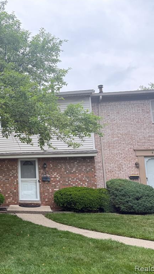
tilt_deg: +10.4
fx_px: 254
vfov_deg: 56.6
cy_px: 137
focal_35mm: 35
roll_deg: +0.1
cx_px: -12
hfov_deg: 30.4
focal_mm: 6.76
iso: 100
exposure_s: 1/450
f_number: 1.78
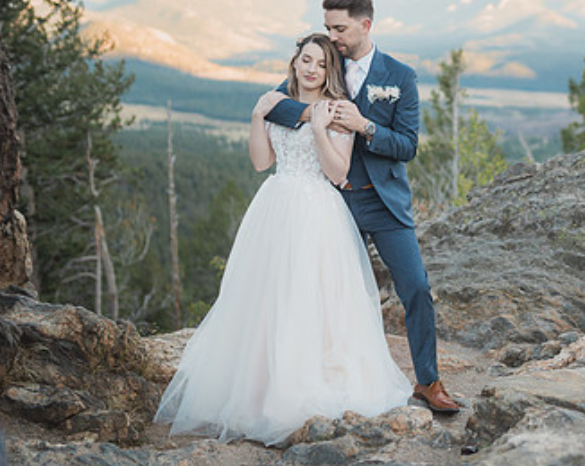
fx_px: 1038
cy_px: 171
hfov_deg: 30.3
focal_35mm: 60
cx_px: 513
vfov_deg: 25.3
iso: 200
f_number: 1.4
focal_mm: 35
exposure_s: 1/1000
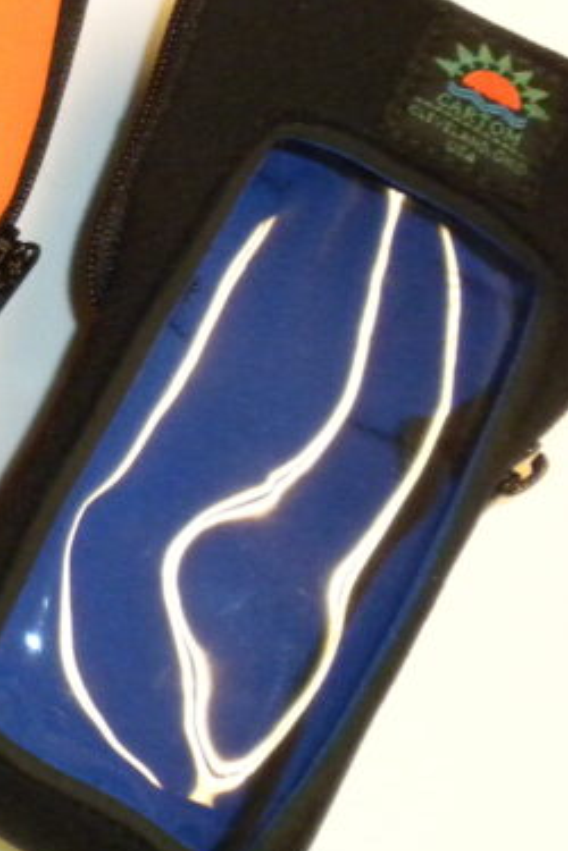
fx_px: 2485
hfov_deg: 12.0
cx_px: -473
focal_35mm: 105
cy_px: 286
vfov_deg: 19.4
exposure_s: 1/30
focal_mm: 6.6
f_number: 3.5
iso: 400
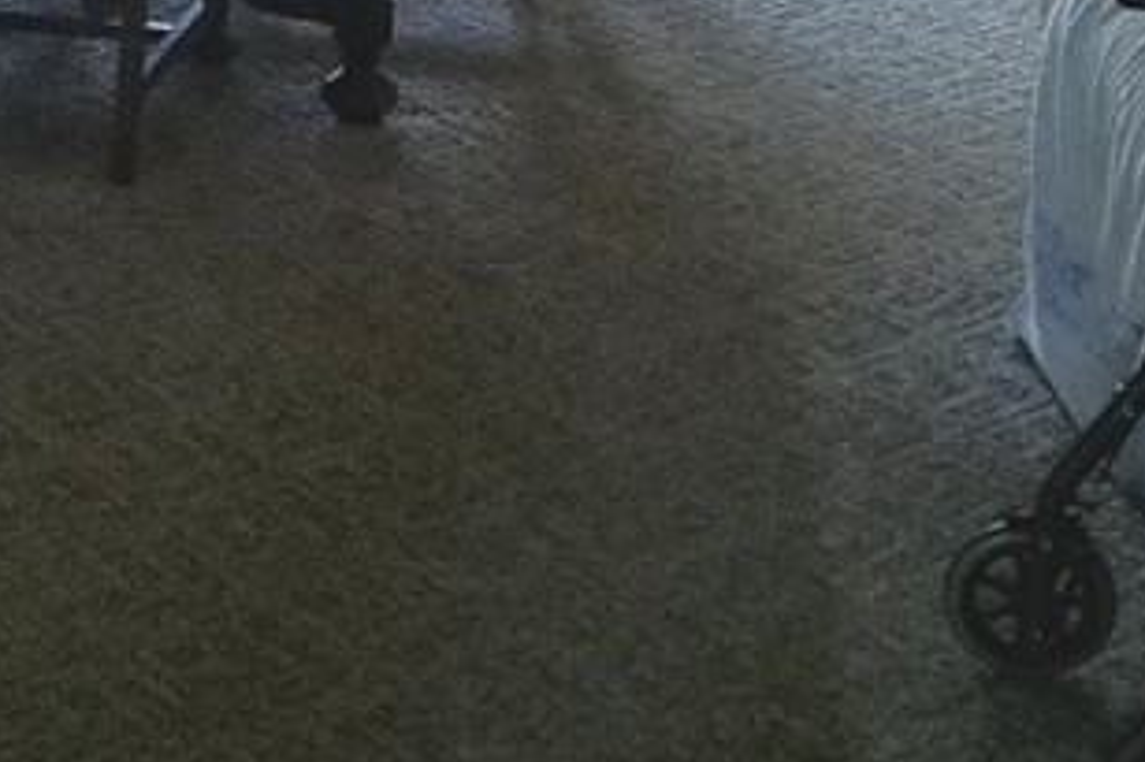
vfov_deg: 14.2
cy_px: -390
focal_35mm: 90
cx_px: 219
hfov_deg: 22.3
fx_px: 2861
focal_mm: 4.2
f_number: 1.7
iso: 80
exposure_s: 1/60
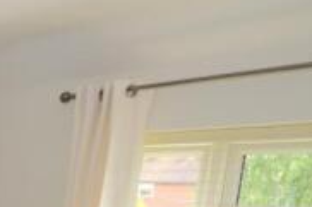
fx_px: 468
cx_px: -158
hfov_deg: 26.5
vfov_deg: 22.4
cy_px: 270
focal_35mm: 54
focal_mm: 10
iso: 400
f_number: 5.6
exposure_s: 1/125
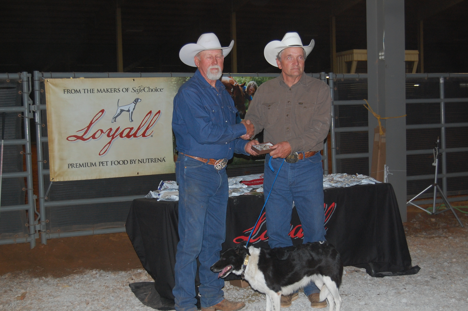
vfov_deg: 23.7
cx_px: 234
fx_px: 740
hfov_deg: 35.1
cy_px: 156
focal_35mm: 57
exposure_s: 1/60
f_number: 4.8
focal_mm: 38
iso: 500
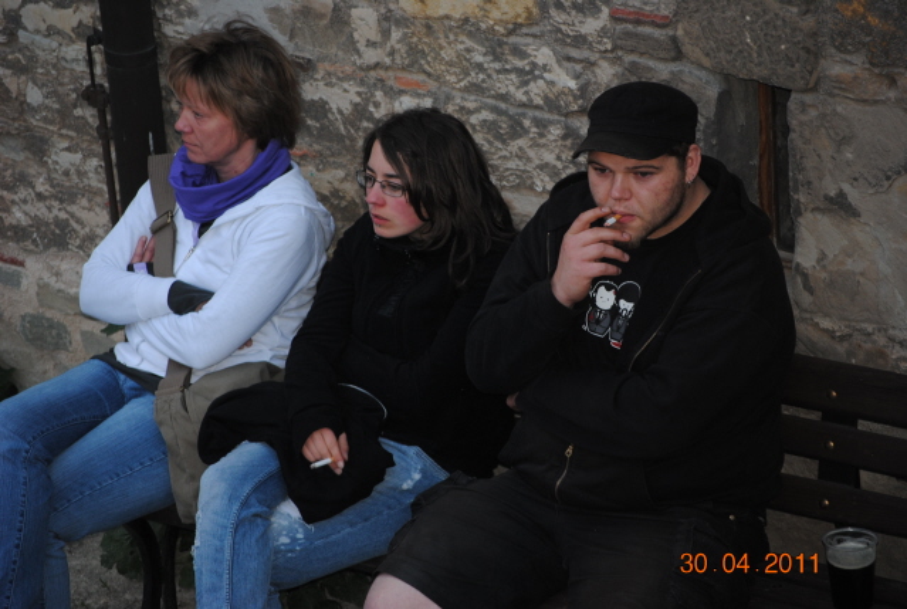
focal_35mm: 165
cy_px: 304
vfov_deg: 8.4
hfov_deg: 12.4
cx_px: 454
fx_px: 4166
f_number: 4.5
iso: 200
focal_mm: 110
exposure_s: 1/60
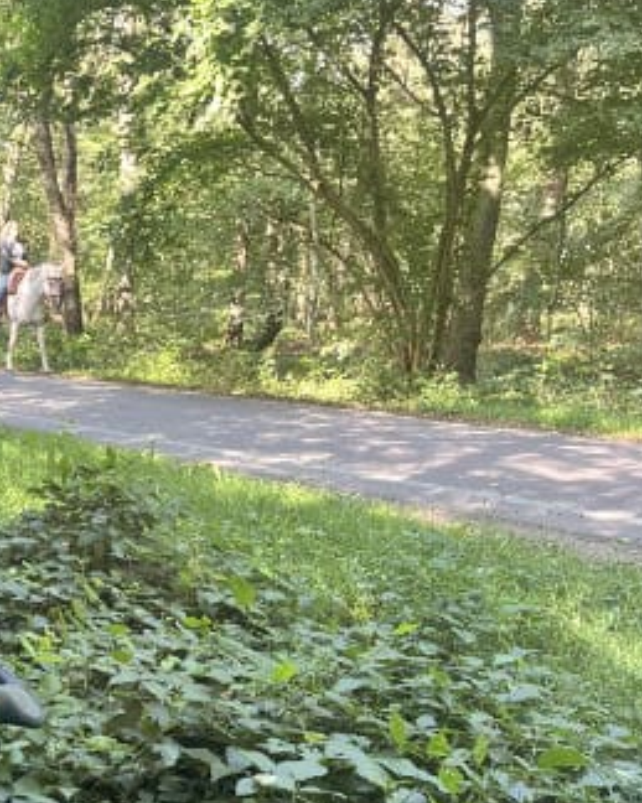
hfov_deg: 31.0
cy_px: 568
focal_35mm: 47
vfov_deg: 38.8
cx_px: 104
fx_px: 1117
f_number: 1.6
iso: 125
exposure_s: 1/121
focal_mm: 5.1
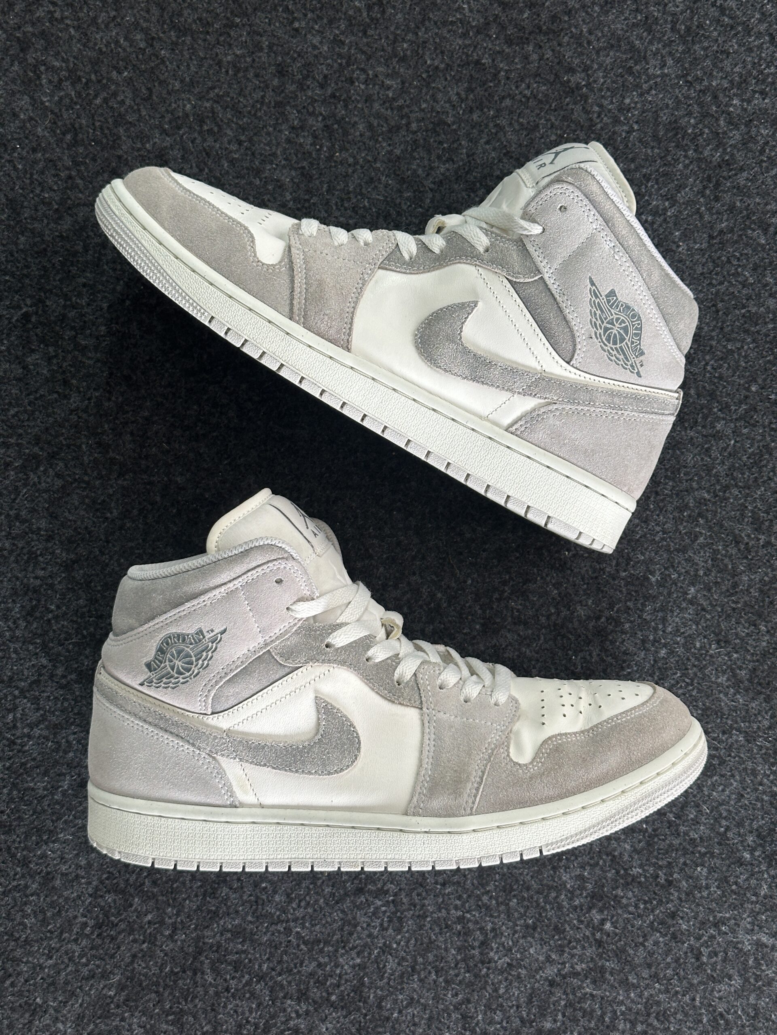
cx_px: 388
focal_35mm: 48
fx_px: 1437
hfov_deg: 30.3
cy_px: 518
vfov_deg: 39.7
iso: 64
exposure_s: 1/50
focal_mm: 6.86
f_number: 1.78
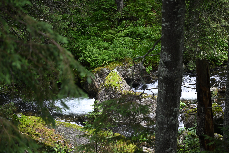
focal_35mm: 120
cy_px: 76
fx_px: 763
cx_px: 114
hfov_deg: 17.1
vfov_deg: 11.4
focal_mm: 120
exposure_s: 1/200
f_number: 4
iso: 100
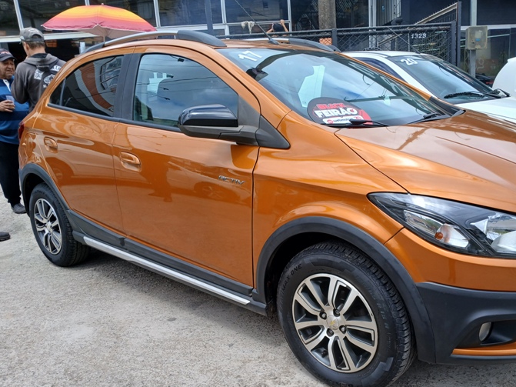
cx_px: 301
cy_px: 230
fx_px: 462
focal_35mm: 31
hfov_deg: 58.0
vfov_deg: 45.2
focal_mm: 3.98
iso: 20
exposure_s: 1/389
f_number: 1.8
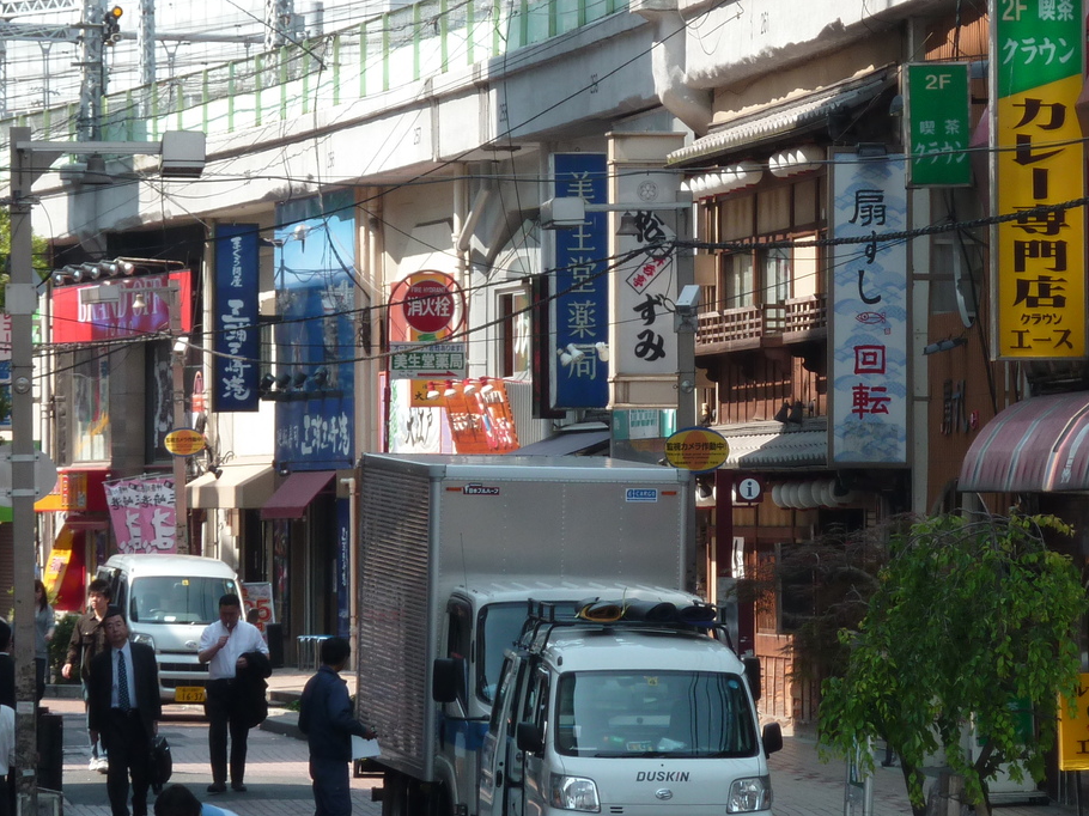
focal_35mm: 241
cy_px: 280
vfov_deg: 6.2
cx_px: 631
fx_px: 7580
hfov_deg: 8.2
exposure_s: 1/200
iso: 80
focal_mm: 22.5
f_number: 4.5
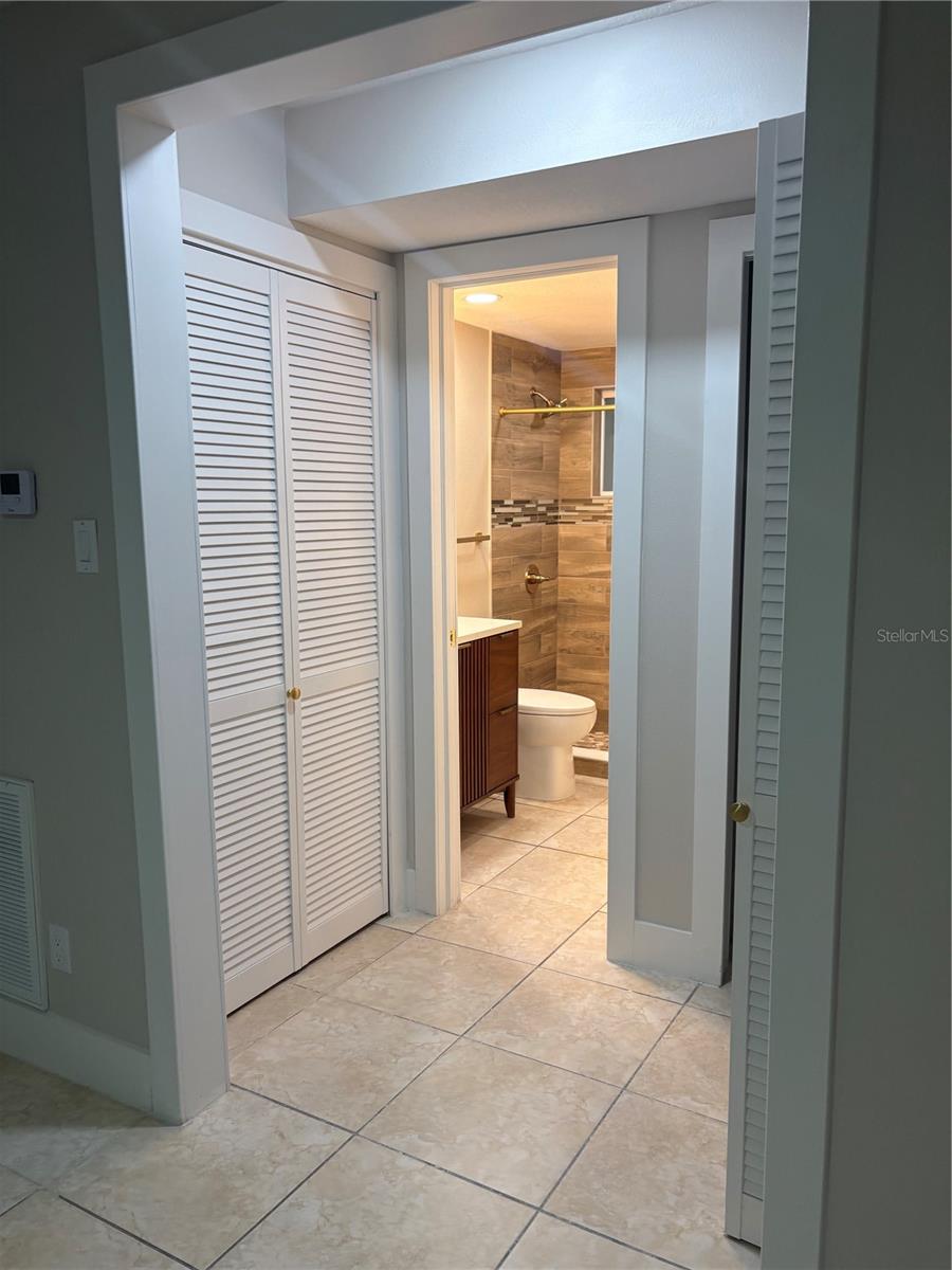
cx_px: 476
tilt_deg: -8.8
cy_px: 635
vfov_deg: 67.3
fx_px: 953
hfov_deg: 53.1
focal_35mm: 26
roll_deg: +1.4
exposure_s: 1/120
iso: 100
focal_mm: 5.96
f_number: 1.6
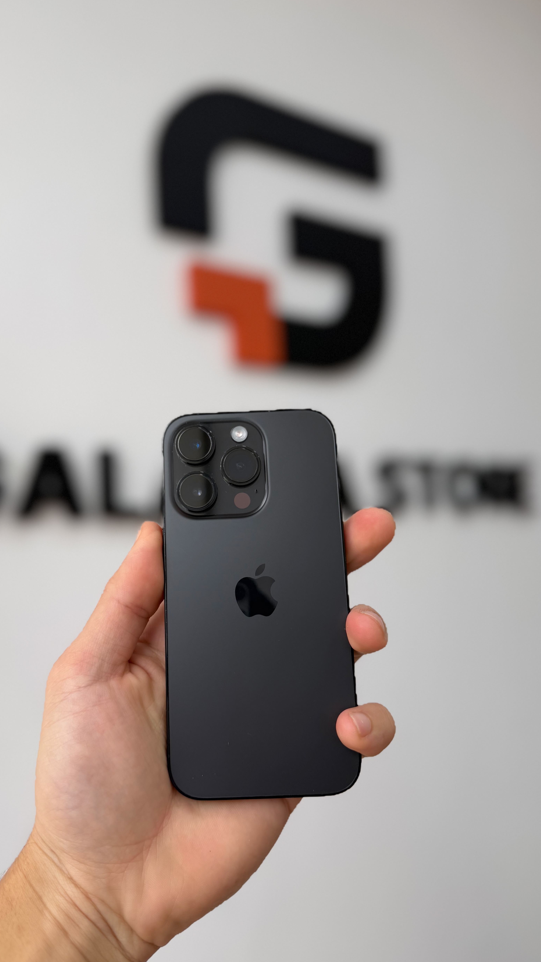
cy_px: 476
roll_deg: +2.5
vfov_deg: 69.9
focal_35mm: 27
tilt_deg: +4.6
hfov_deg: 42.7
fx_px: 689
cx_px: 223
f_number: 1.78
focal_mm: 6.76
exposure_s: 1/135
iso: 50
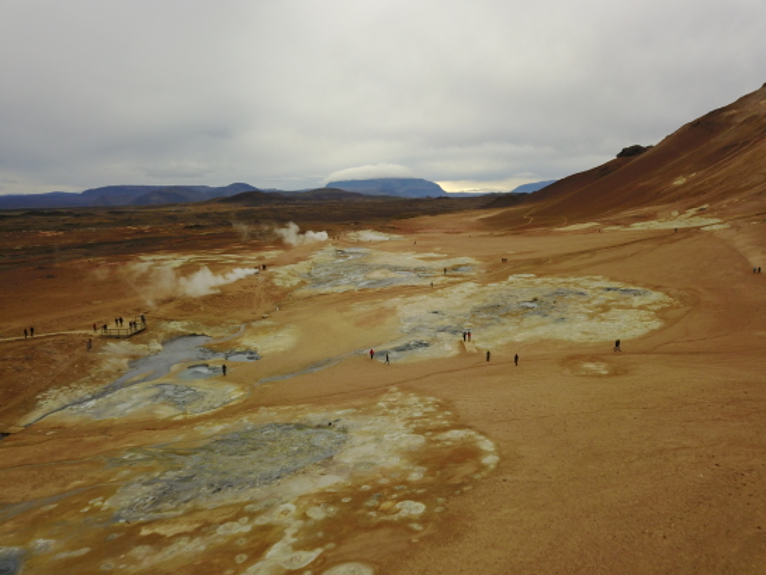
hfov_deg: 67.3
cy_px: 288
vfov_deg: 53.1
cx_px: 383
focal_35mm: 26
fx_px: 575
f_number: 2.2
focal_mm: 4.73
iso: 129
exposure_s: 1/50
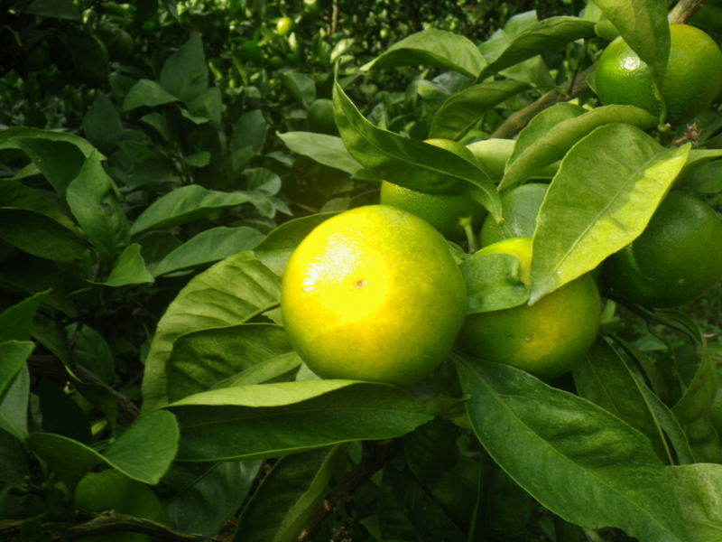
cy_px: 271
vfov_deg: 41.8
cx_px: 361
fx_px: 709
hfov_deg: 54.0
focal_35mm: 34
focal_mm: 6.1
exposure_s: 1/50
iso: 80
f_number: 4.6
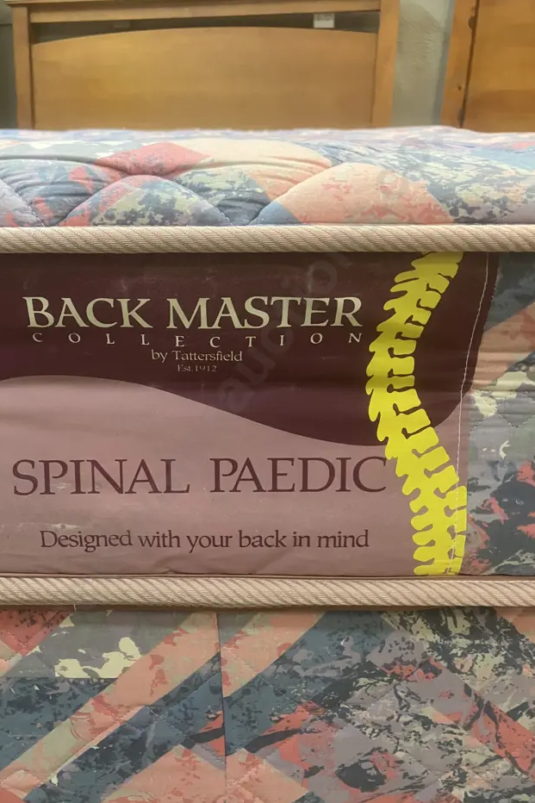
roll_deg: +0.2
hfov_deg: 40.9
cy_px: 428
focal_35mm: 32
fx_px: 714
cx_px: 208
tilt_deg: -20.2
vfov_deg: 58.7
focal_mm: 3.99
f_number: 1.8
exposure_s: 1/50
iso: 250
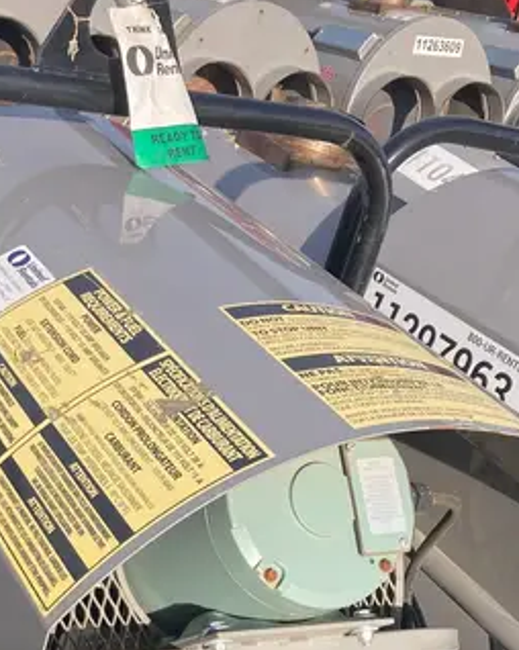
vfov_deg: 28.5
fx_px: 1211
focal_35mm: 63
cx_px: 100
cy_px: 618
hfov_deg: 23.8
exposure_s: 1/1312
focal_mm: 3.99
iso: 20
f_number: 1.8
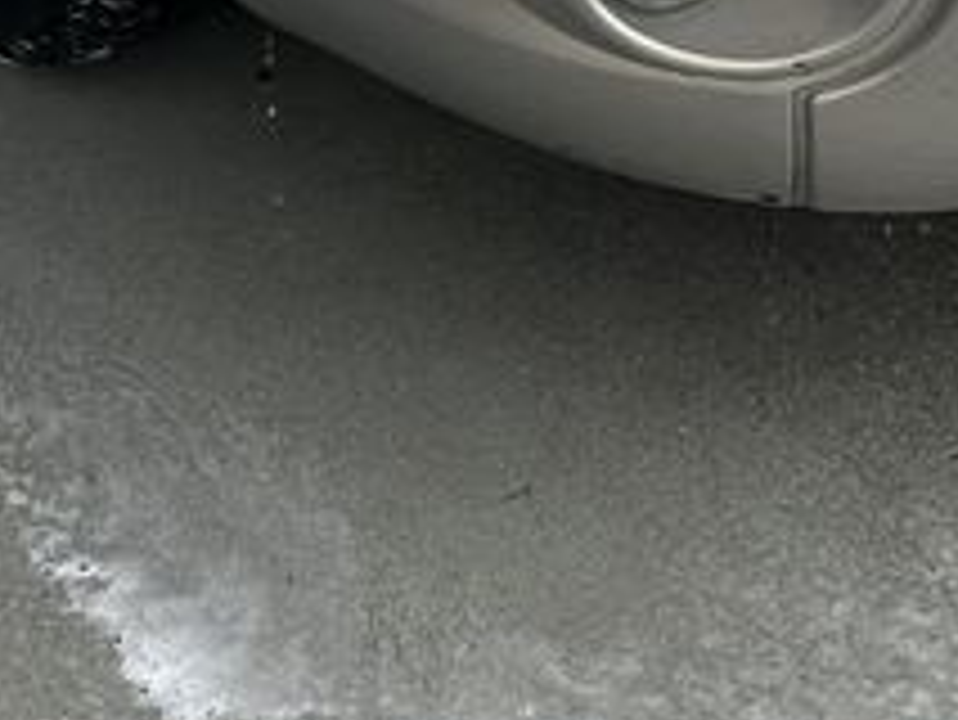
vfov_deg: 9.4
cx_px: 787
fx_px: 3738
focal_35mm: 135
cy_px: -1220
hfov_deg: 14.5
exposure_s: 1/429
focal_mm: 6.86
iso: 80
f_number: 1.78
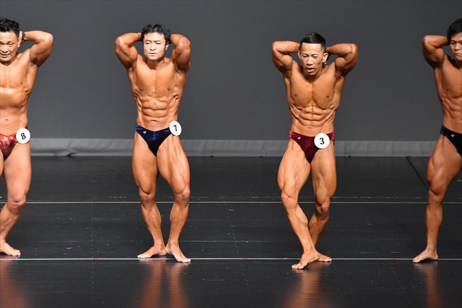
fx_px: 4041
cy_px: 154
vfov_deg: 4.4
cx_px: 231
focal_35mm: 315
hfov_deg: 6.5
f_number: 5.6
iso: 4500
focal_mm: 210
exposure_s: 1/400
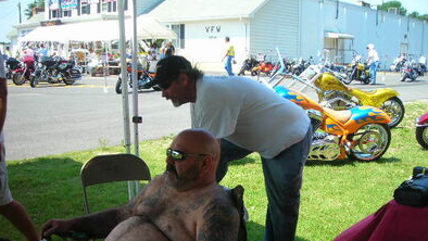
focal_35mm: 42
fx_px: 477
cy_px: 151
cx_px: 212
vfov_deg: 28.3
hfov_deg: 48.3
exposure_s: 1/236
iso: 50
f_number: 3.2
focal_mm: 6.3
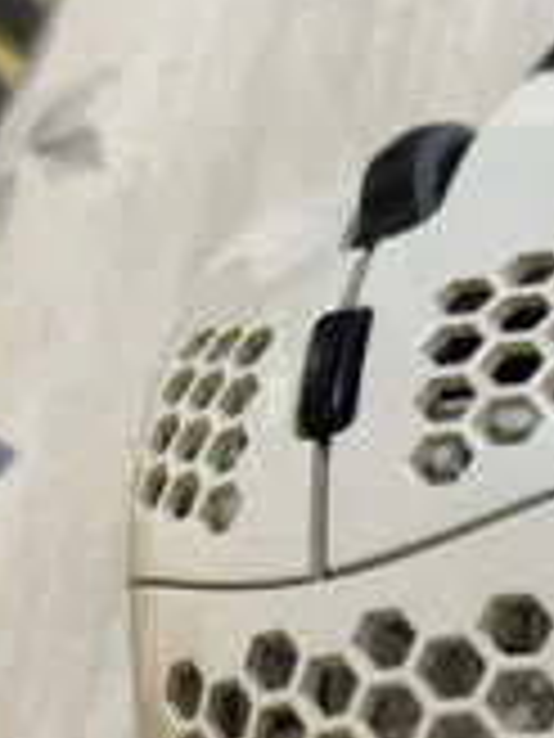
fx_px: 1302
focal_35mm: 61
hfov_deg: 23.1
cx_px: 545
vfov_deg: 29.9
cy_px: 702
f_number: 1.6
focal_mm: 5.1
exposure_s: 1/50
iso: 80
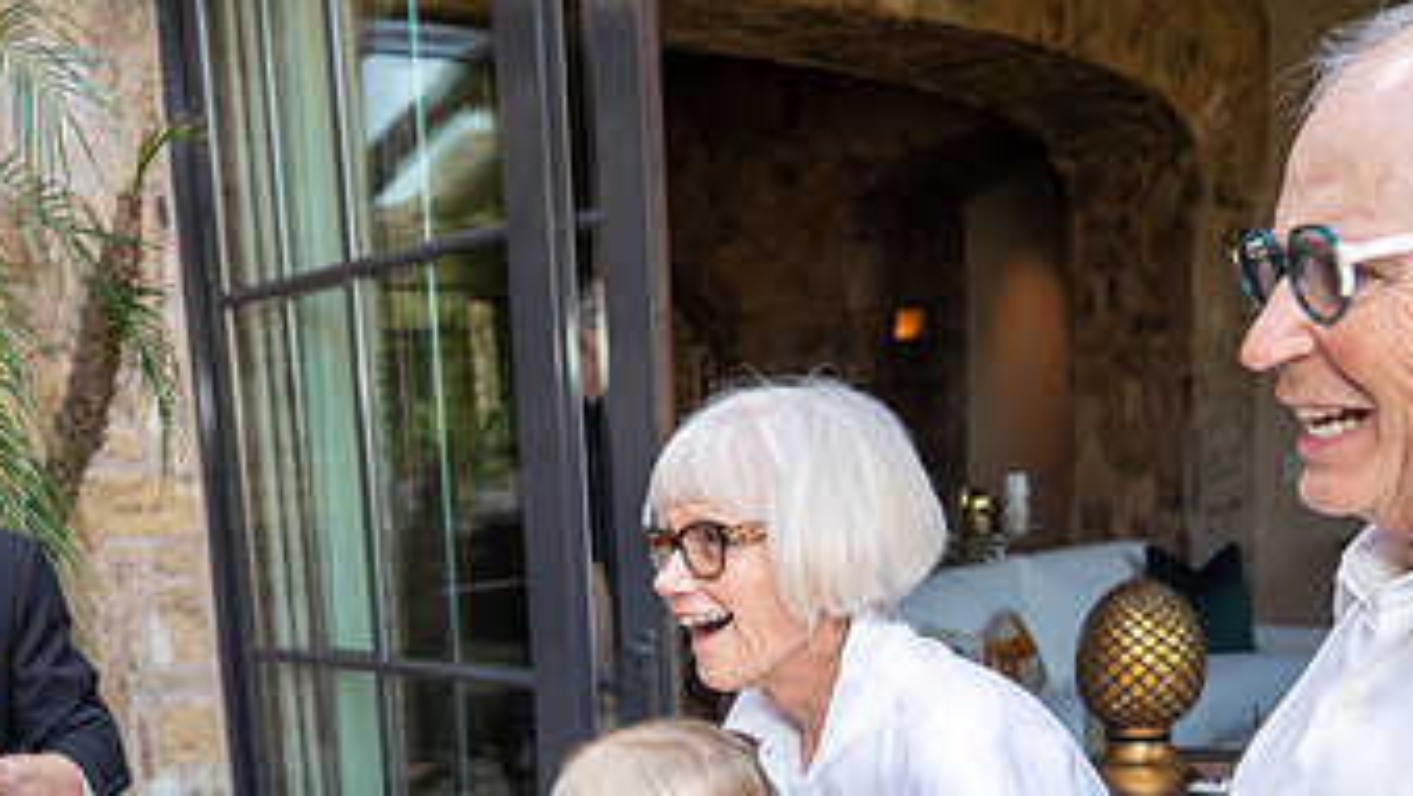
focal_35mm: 43
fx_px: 1612
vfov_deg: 26.2
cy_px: 802
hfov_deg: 46.2
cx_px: 417
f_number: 4
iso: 400
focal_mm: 24
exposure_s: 1/200
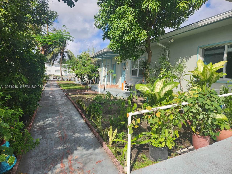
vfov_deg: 58.9
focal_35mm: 23
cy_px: 87
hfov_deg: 73.9
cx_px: 116
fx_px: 154
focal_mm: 5.4
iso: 20
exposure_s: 1/1775
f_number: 1.8
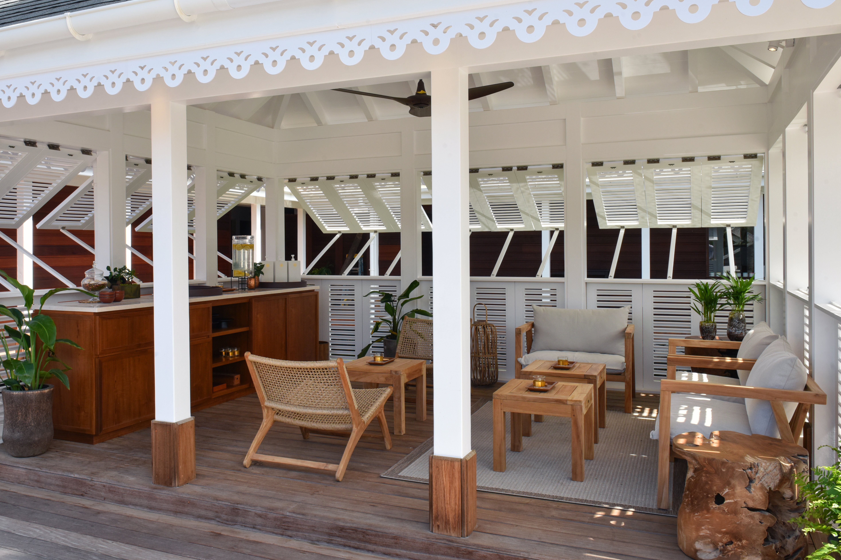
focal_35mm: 30
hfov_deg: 61.7
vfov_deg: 43.5
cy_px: 249
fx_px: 701
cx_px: 368
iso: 400
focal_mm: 24
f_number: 16
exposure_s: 1/125
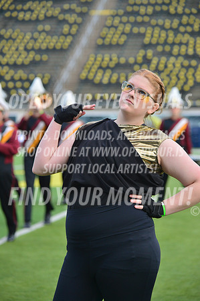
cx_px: 100
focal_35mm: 150
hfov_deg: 9.1
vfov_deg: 13.7
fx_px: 1253
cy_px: 150
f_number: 5.6
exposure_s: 1/1000
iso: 400
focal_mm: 150
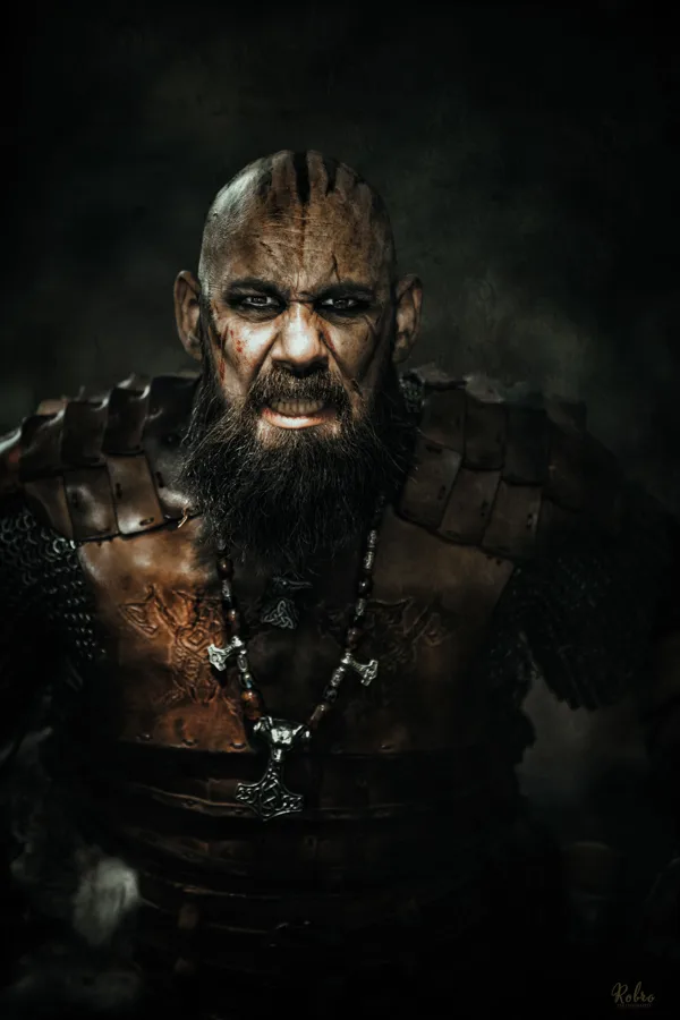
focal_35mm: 150
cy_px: 510
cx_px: 340
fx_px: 4250
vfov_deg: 13.7
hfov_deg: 9.1
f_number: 2.8
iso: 160
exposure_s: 1/60
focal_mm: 150
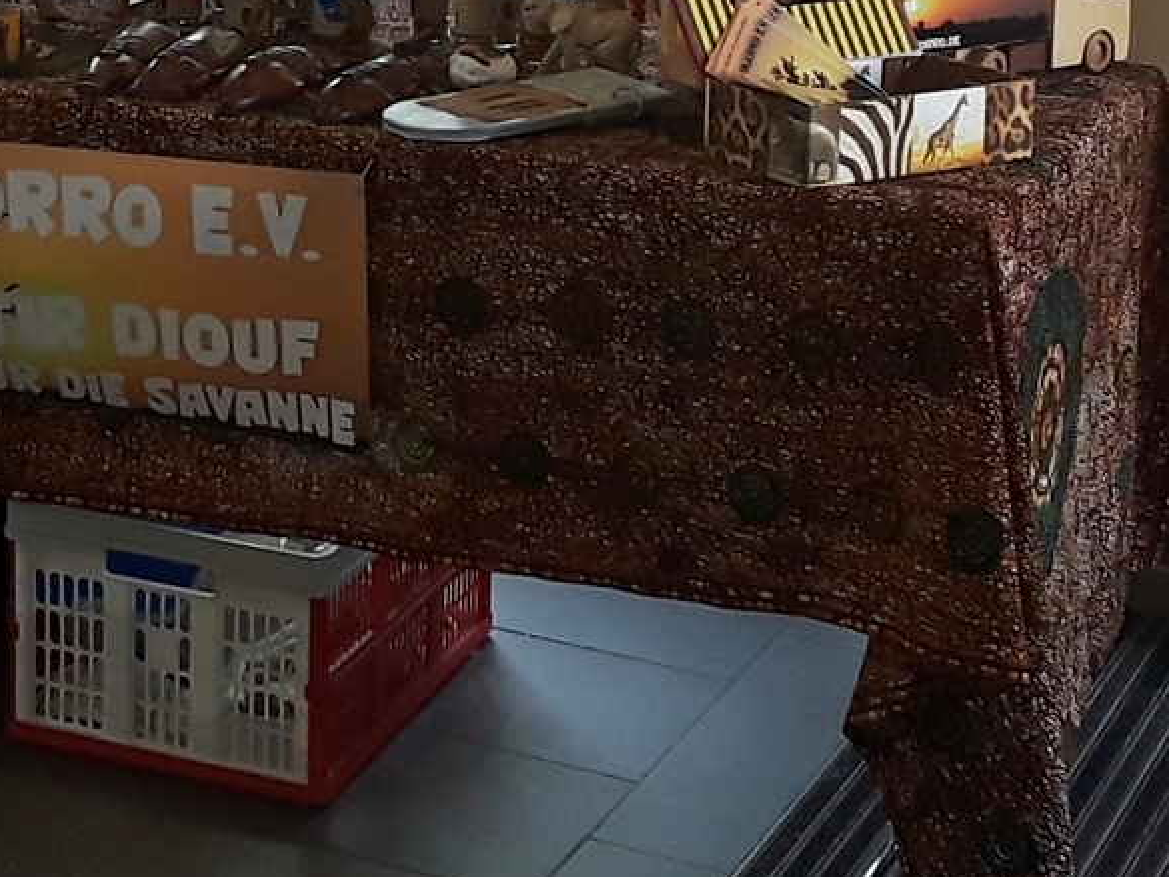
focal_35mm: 92
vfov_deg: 15.5
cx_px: 116
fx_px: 3107
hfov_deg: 20.9
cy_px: -168
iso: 80
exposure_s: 1/120
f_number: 1.9
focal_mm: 2.9
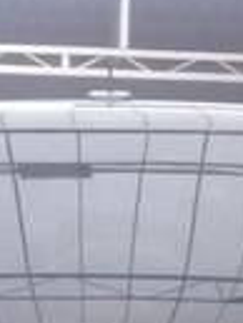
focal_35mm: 119
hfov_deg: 12.5
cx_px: 120
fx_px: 1112
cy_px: 483
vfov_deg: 15.3
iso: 80
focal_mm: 3.3
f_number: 2.2
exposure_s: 1/33
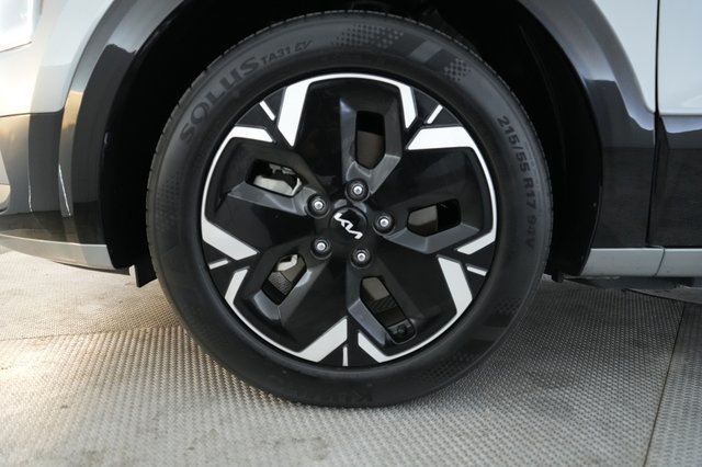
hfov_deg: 69.4
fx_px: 507
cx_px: 351
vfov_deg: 49.5
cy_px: 234
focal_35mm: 26
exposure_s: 1/160
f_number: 2.8
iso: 6400
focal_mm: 26
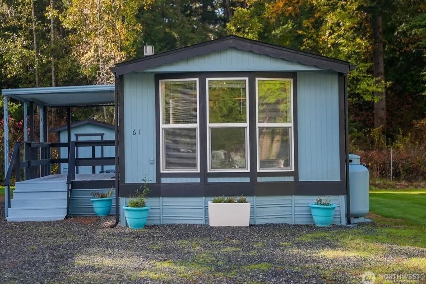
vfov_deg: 21.3
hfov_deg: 31.4
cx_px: 200
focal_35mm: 64
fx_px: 758
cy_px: 136
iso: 250
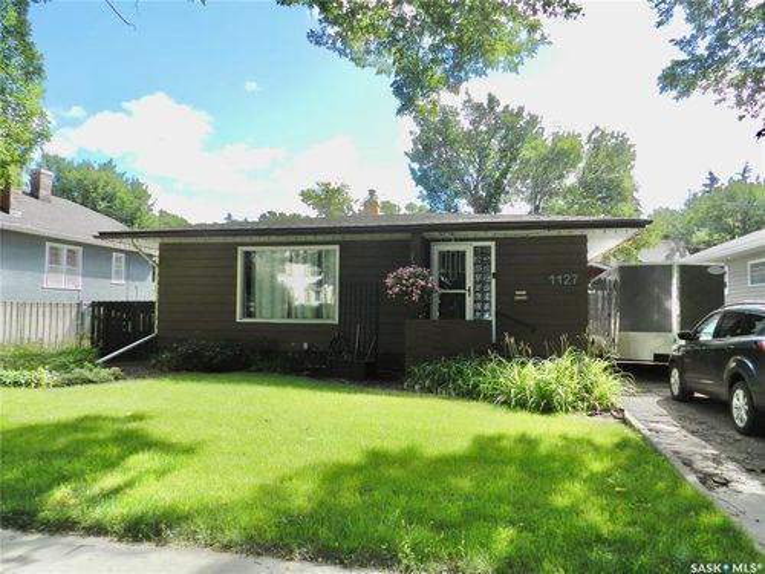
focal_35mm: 25
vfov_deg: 54.9
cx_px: 382
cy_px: 287
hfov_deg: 69.4
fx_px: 552
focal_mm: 4.5
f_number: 3.5
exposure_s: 1/800
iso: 160
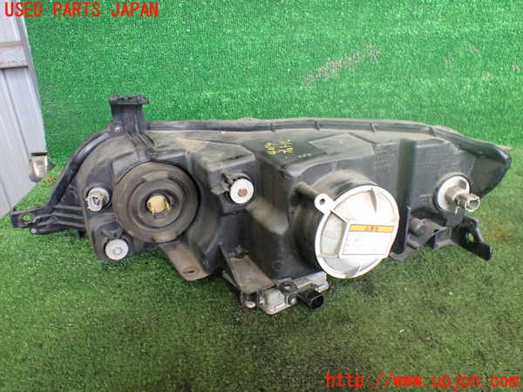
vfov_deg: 46.8
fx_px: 453
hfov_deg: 60.0
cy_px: 196
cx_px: 262
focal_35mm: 30
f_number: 2.3
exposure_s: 1/125
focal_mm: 5.4
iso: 800
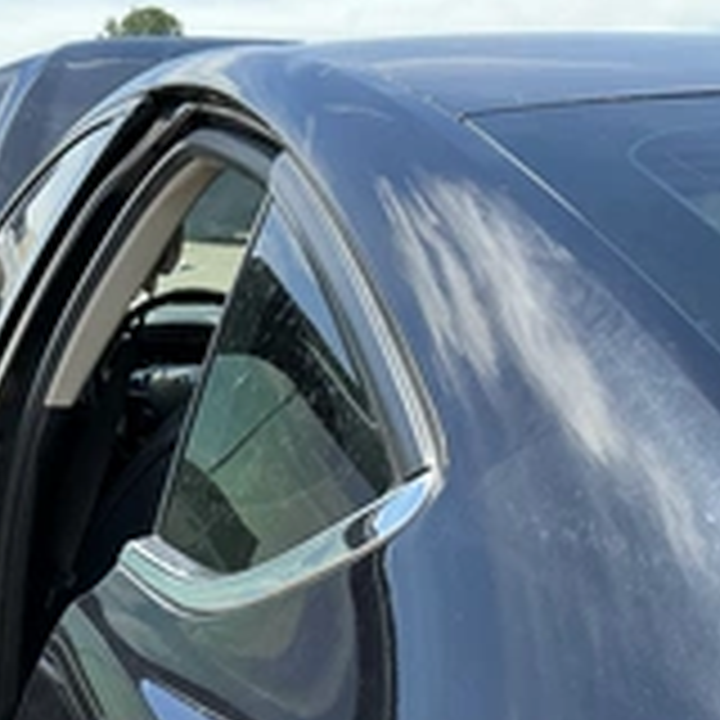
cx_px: -126
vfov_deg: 27.2
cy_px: 562
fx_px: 1459
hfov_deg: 25.2
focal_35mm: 62
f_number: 1.8
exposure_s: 1/568
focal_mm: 3
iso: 25
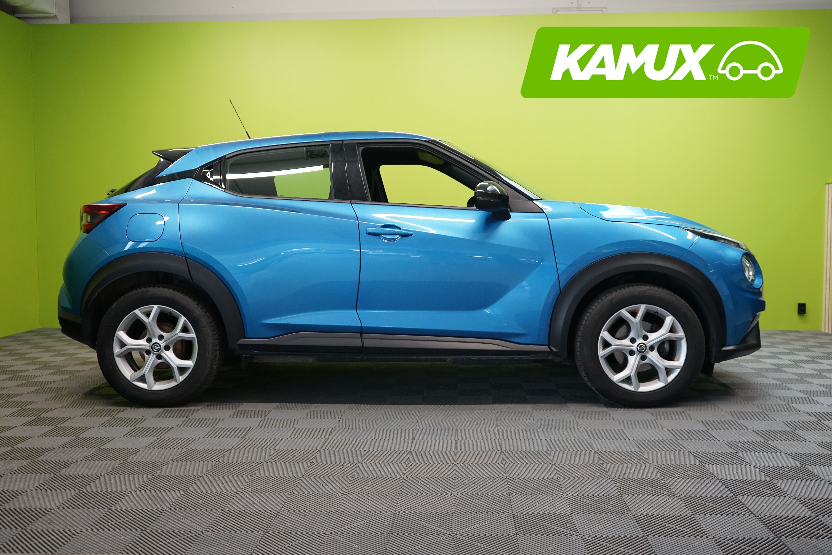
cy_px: 278
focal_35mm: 34
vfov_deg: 38.9
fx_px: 786
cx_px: 416
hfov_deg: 55.8
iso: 1000
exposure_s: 1/30
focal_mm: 34
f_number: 4.5
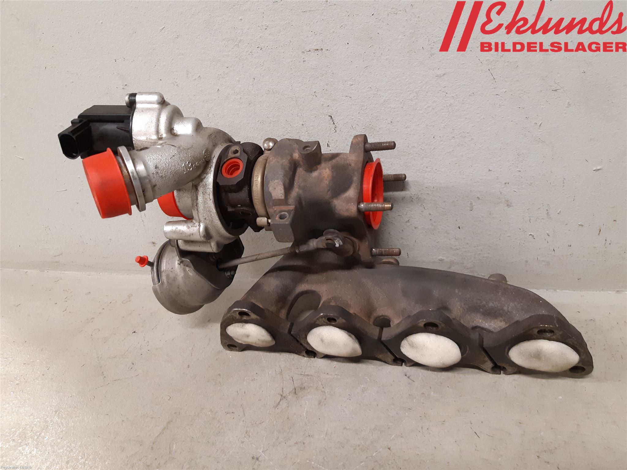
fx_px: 471
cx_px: 314
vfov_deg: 53.1
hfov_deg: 67.3
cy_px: 235
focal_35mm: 26
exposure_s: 1/50
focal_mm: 3.93
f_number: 1.7
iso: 250
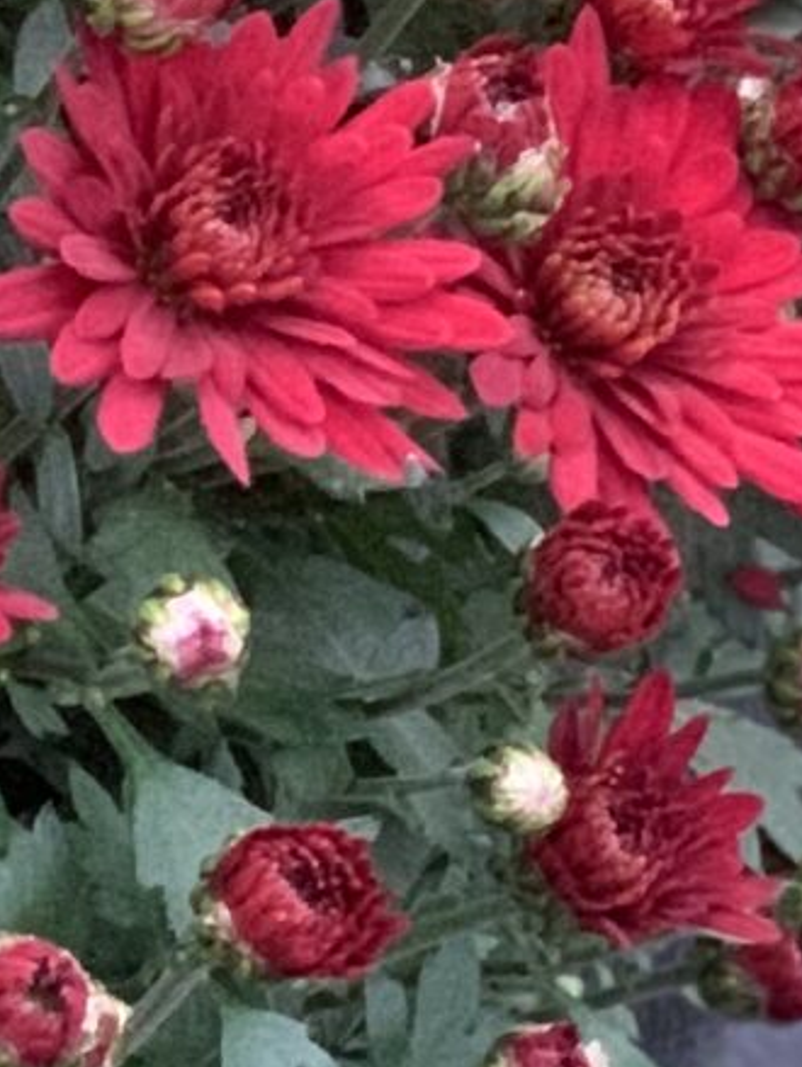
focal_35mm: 303
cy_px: -1140
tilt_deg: -35.1
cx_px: -1325
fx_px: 9346
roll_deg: -1.7
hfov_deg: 4.8
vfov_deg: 6.3
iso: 400
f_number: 2.4
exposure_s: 1/56
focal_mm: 6
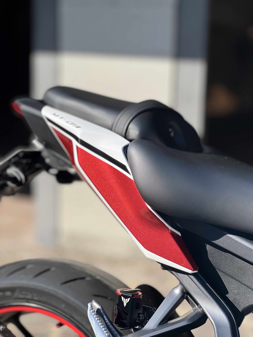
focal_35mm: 77
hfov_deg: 19.1
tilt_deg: -12.8
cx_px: 126
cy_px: 168
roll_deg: -1.3
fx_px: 750
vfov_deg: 25.3
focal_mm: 9
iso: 32
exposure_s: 1/508
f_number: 2.8
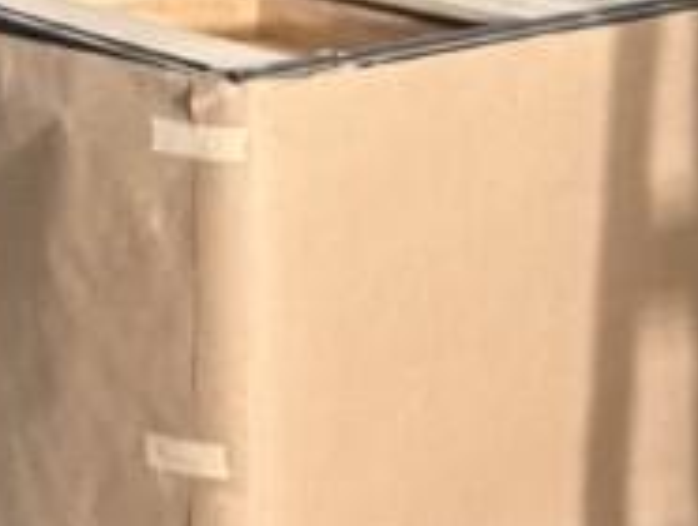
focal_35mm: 77
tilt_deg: -0.6
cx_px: 68
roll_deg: +0.1
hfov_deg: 24.6
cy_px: -271
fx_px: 1555
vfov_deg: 17.2
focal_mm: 2.22
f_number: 2.2
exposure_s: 1/40
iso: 1250
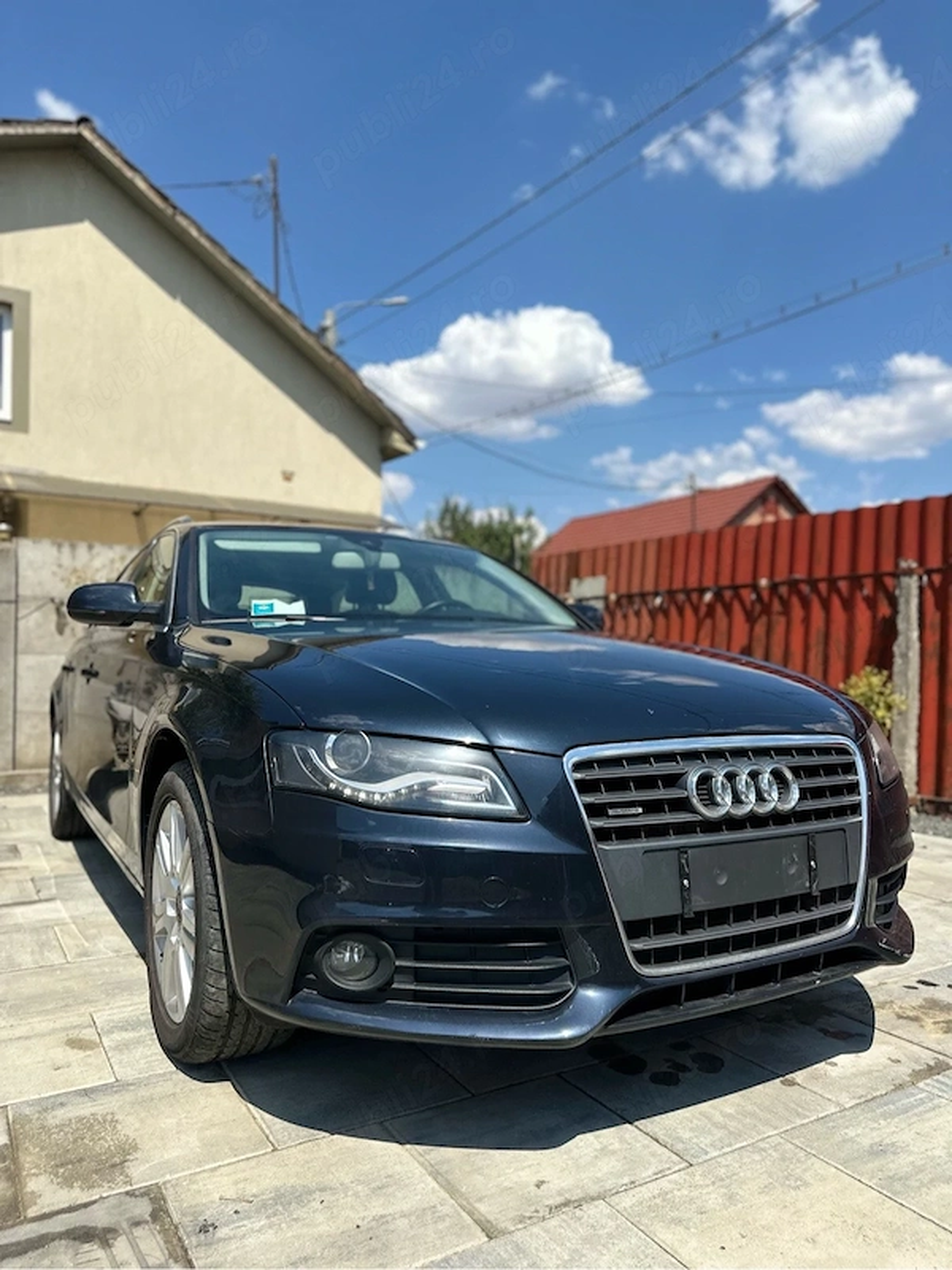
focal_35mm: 24
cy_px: 635
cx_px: 476
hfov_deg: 56.8
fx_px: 880
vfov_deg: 71.6
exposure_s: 1/5263
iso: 80
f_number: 1.78
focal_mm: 6.86
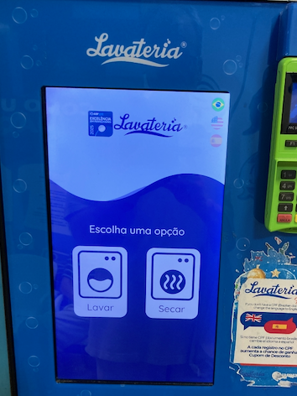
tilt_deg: -21.6
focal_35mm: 38
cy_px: 246
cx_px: 169
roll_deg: -2.1
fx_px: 435
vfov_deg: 48.5
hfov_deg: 37.7
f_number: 1.8
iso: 125
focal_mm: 3.99
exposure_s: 1/60
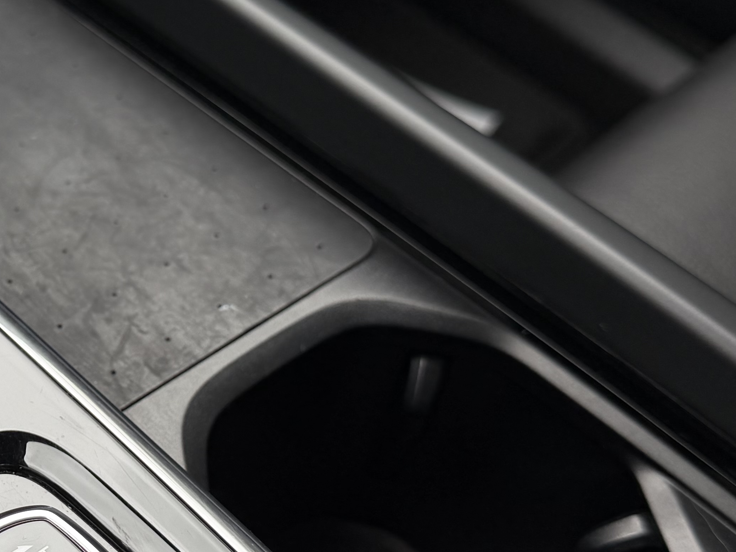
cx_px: 32
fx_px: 1403
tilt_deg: -49.8
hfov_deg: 27.9
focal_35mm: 66
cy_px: 311
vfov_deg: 22.2
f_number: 1.78
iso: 80
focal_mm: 6.76
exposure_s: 1/501
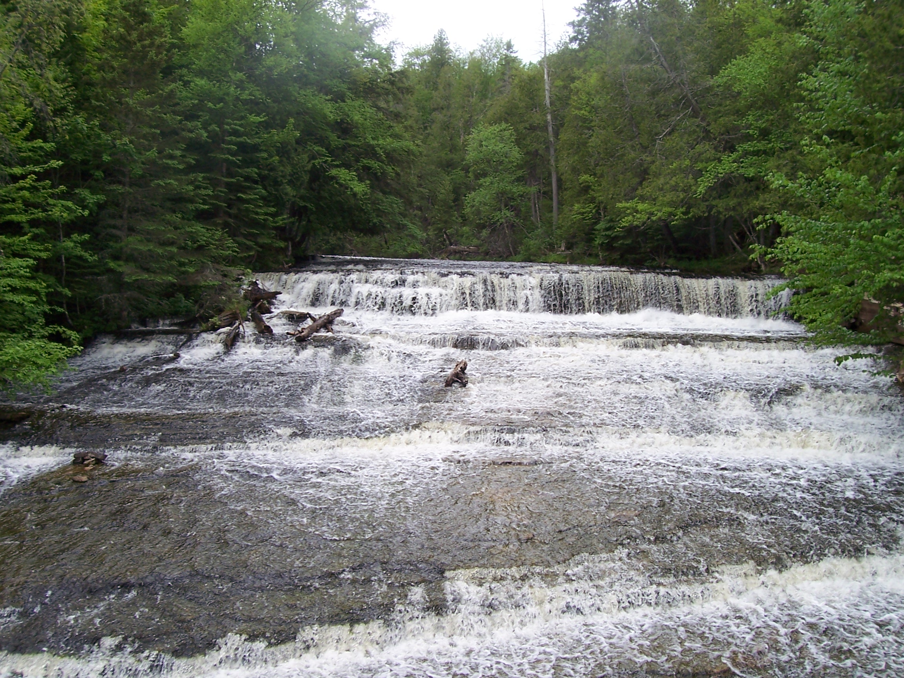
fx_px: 888
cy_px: 339
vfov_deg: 41.8
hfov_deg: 54.0
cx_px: 452
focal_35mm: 34
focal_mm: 5.6
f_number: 5.6
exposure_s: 1/125
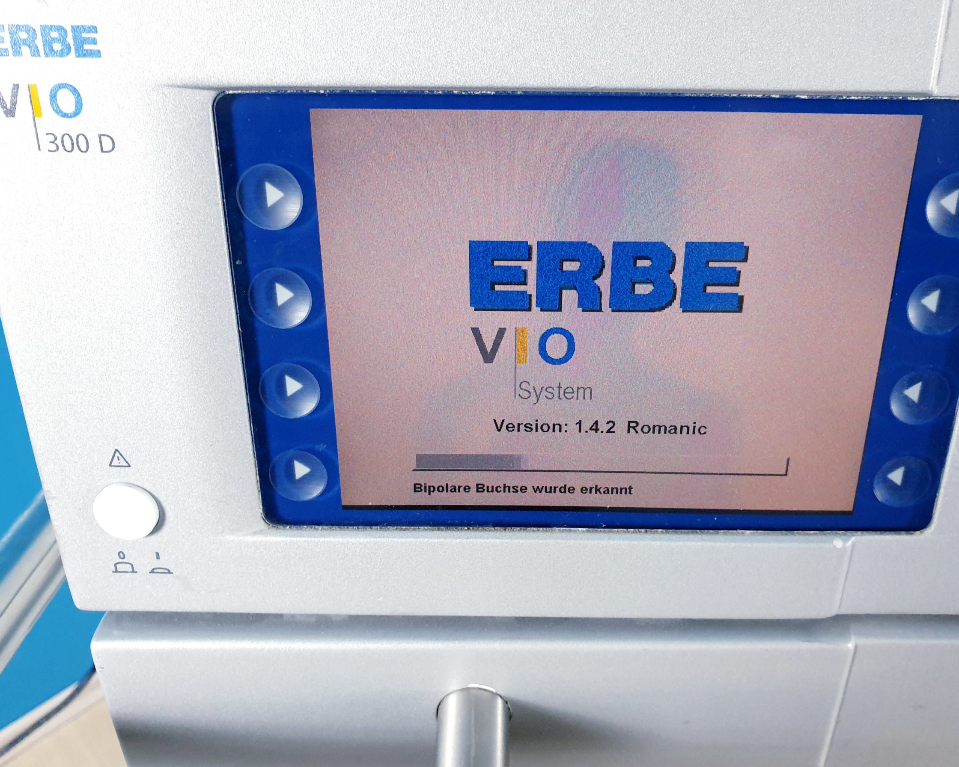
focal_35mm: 29
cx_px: 529
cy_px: 378
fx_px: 823
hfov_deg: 60.3
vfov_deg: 50.0
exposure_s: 1/60
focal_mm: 4.3
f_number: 2.4
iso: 250
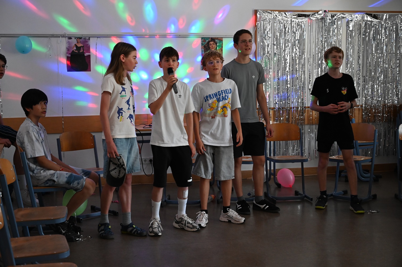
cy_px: 134
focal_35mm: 52
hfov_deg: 38.2
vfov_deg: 26.0
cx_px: 201
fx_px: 580
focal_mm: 52
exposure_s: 1/45
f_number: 4
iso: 4500
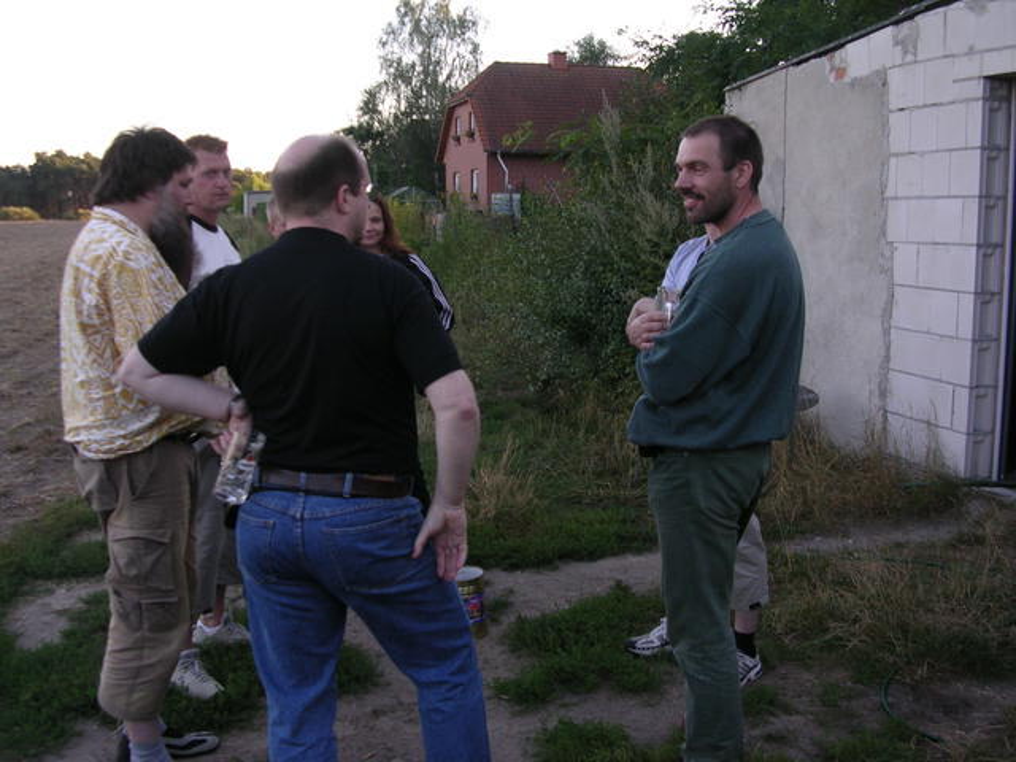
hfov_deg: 49.0
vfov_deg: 37.7
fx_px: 1115
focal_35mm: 38
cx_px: 508
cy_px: 381
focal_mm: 5.8
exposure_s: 1/108
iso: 100
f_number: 2.8
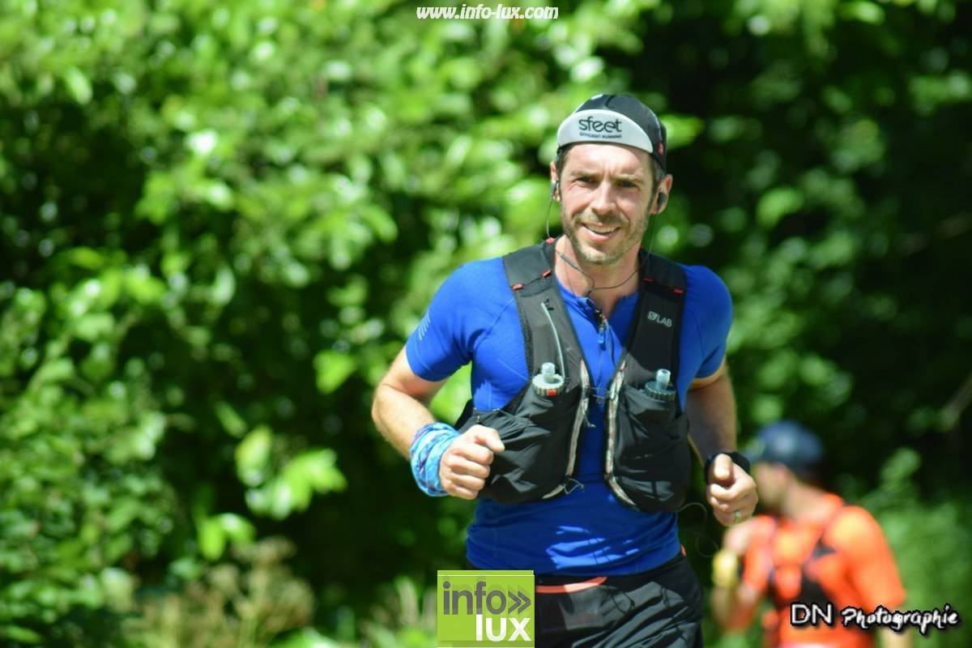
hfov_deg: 4.6
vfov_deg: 3.1
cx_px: 486
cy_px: 324
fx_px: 12149
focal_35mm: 450
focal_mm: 300
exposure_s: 1/1000
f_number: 5.6
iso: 500
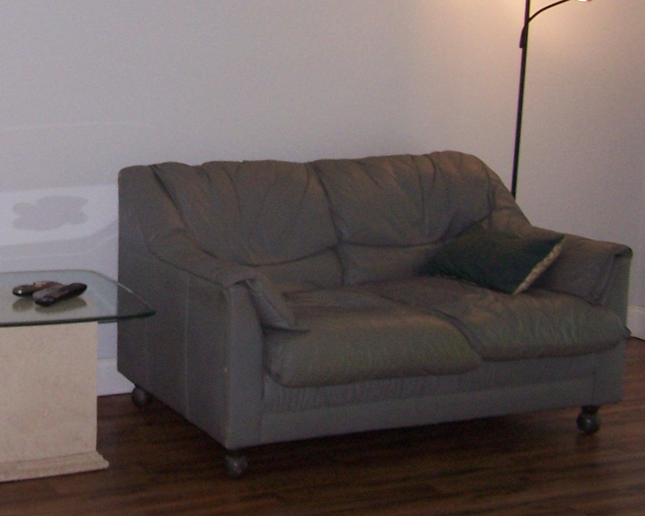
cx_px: 40
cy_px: 125
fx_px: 1336
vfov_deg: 21.7
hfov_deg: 26.1
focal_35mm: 70
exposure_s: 1/60
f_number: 2.8
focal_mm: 6.3
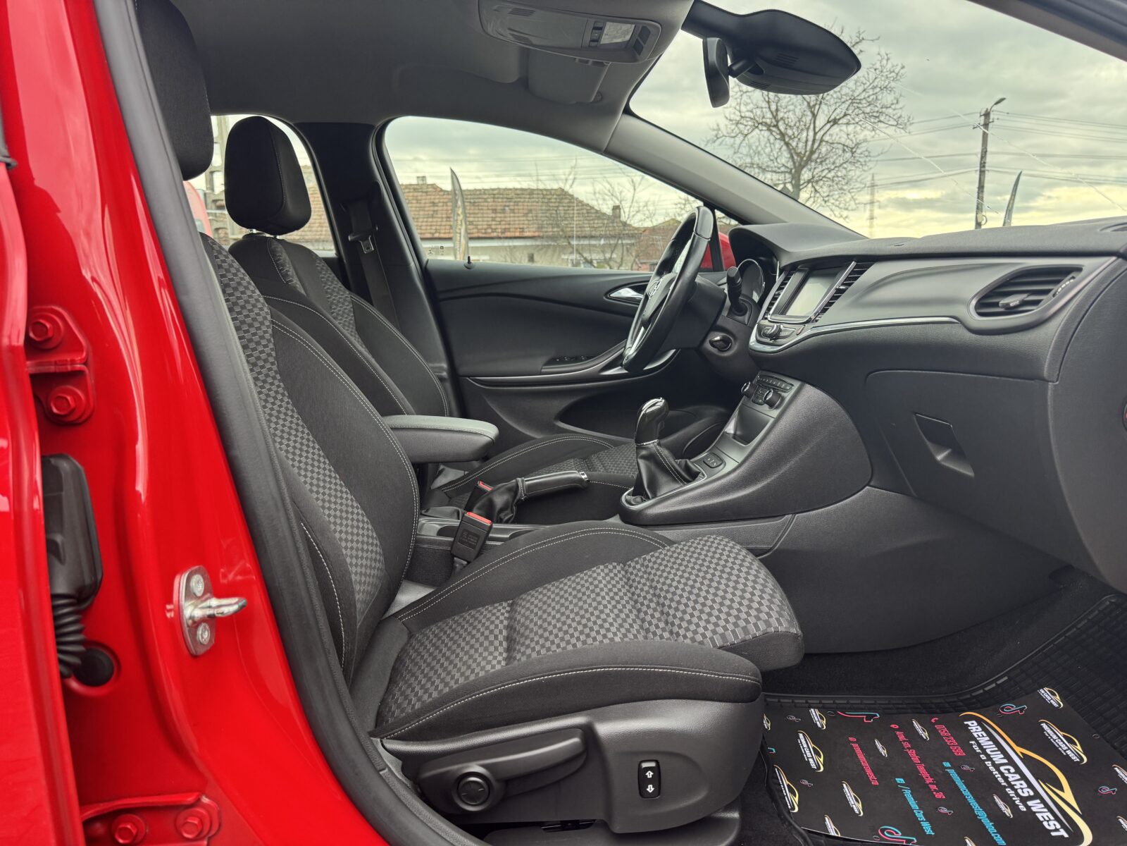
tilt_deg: -10.0
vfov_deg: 56.8
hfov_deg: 71.6
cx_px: 564
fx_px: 781
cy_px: 423
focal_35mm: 24
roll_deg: +1.1
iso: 200
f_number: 1.78
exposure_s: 1/72
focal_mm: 6.76
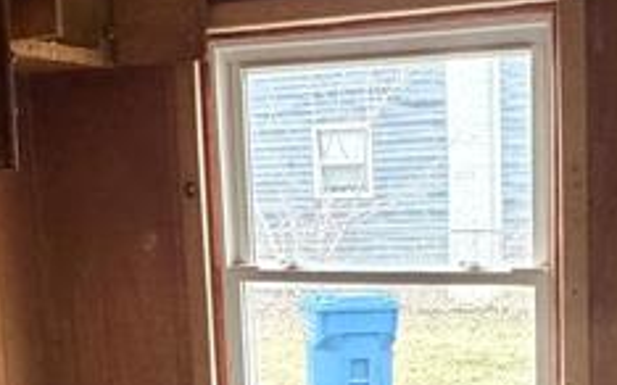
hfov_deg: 31.5
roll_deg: +2.3
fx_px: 1092
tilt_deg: -8.4
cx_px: 324
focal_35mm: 65
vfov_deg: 19.8
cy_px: 298
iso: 500
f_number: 2.2
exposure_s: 1/60
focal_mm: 2.22
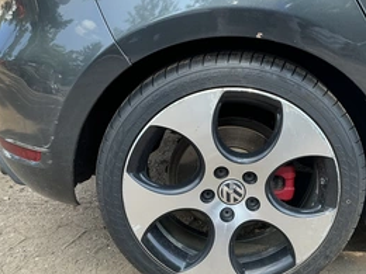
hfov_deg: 43.5
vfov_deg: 33.5
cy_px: 164
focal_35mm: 43
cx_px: 232
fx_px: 455
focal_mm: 3
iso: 20
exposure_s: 1/163
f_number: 1.8
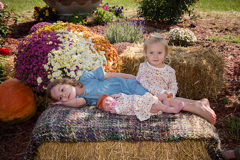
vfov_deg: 25.5
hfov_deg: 37.5
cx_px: 119
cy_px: 80
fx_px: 353
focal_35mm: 53
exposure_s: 1/500
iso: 400
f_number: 8
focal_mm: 52
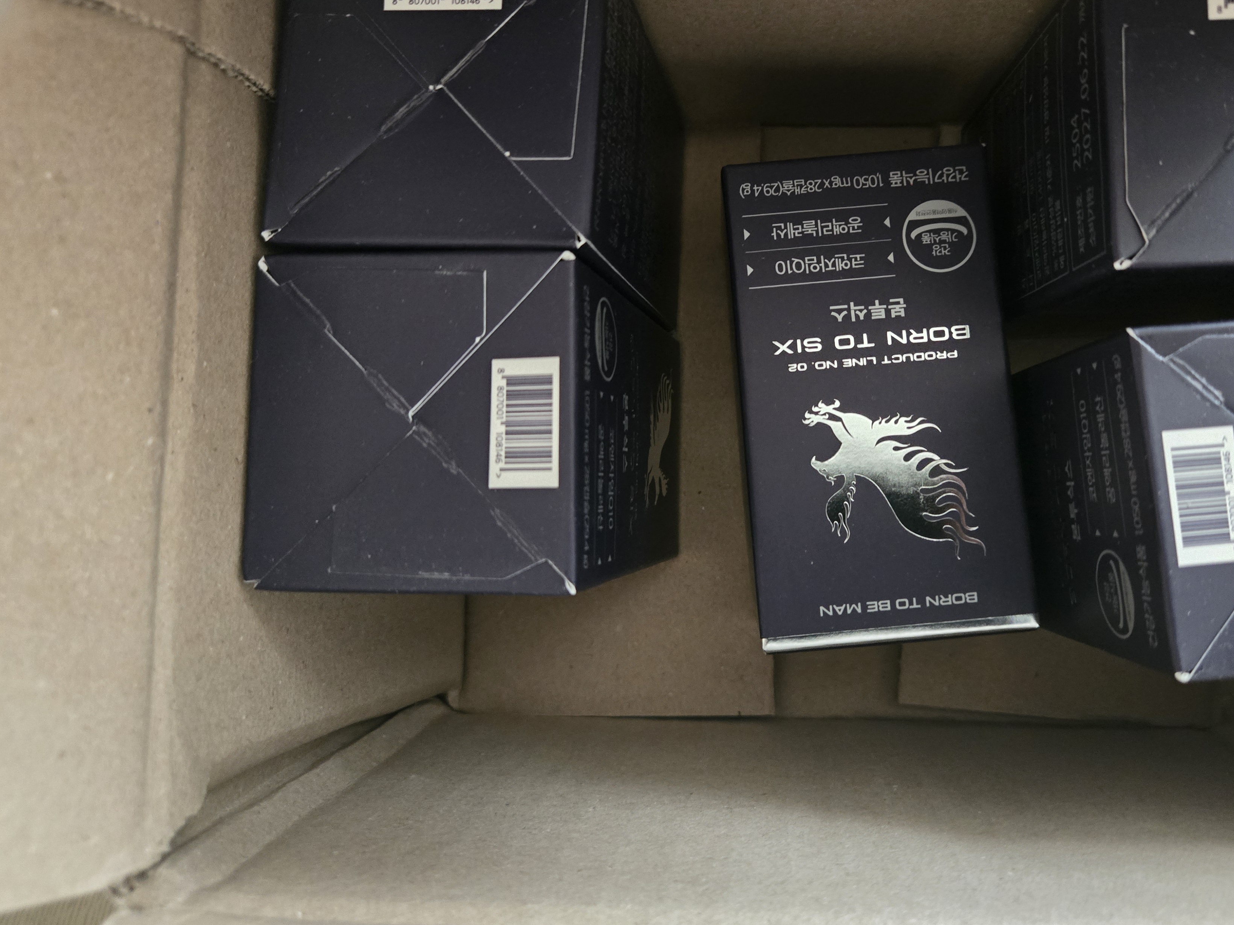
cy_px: 410
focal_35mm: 28
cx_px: 739
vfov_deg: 49.6
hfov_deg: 62.9
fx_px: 998
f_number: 1.8
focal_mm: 5.4
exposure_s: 1/30
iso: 1600
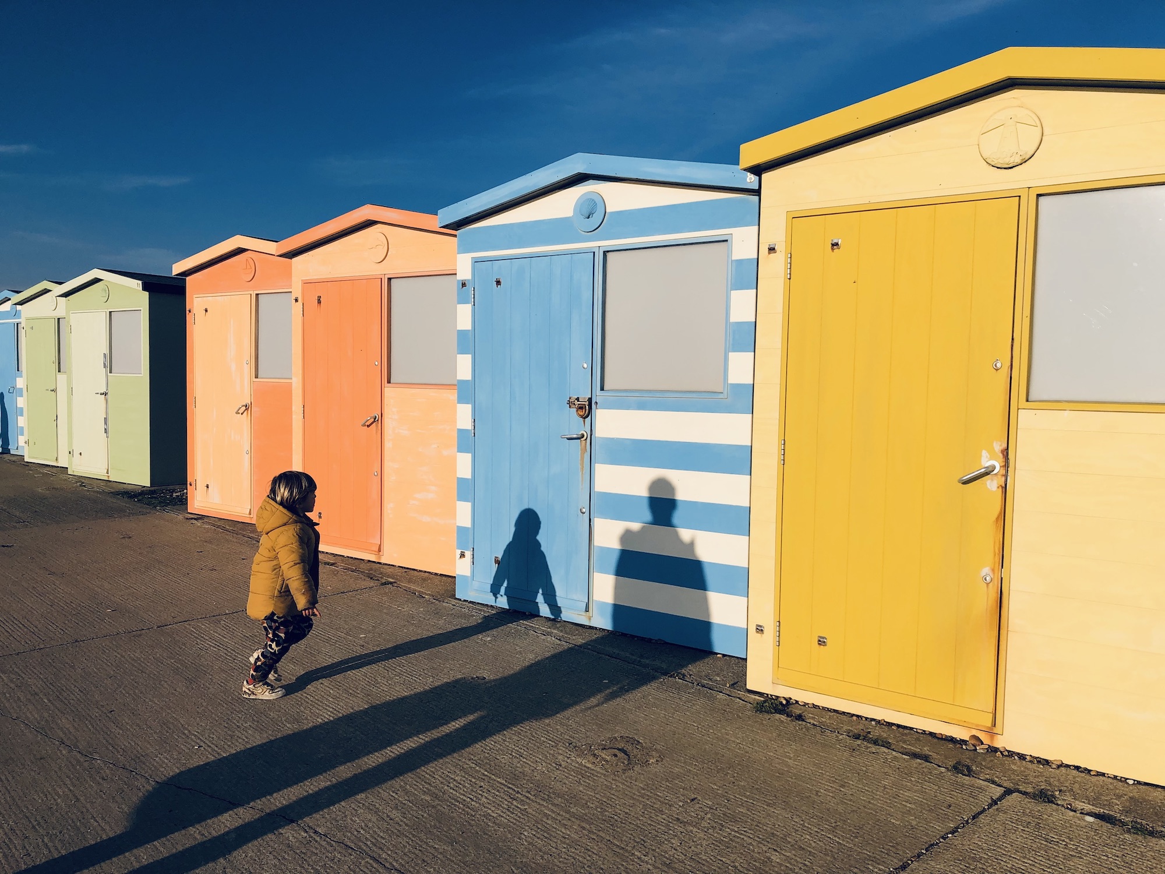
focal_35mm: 28
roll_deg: -0.9
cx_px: 582
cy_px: 437
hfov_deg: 63.4
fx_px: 942
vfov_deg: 49.7
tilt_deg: -5.0
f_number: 1.8
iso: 25
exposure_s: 1/4878
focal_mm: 3.99
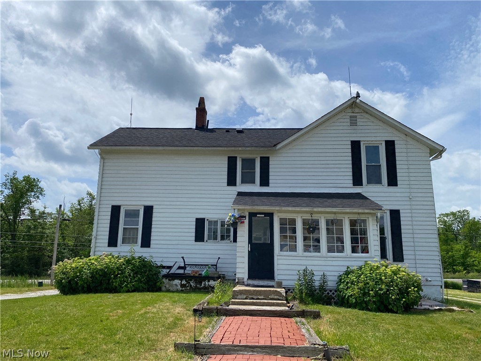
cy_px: 180
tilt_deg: +12.1
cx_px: 240
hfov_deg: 67.3
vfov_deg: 53.1
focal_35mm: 26
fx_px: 361
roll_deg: -1.1
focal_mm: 4.25
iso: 32
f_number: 1.8
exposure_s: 1/6757
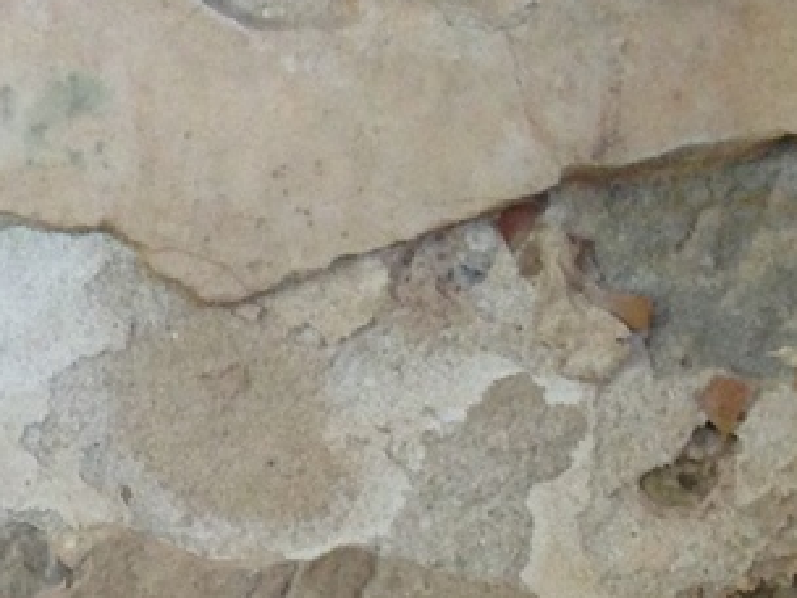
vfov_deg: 7.6
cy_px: 1325
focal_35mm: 184
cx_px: -870
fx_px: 4236
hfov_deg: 9.9
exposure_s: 1/20
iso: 80
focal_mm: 4.28
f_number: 2.4
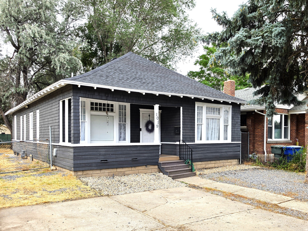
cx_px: 154
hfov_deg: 73.9
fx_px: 205
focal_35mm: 23
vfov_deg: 58.9
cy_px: 116
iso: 10
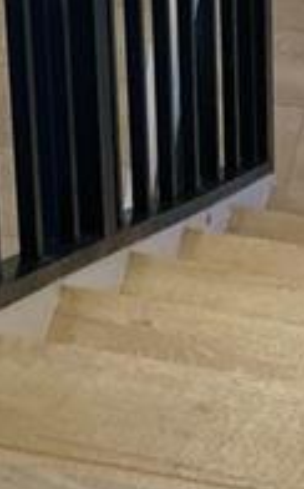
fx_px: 2247
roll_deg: -0.1
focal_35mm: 169
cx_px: 321
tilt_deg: -16.7
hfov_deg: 7.7
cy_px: -903
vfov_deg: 9.9
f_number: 1.8
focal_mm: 4.25
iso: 80
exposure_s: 1/120
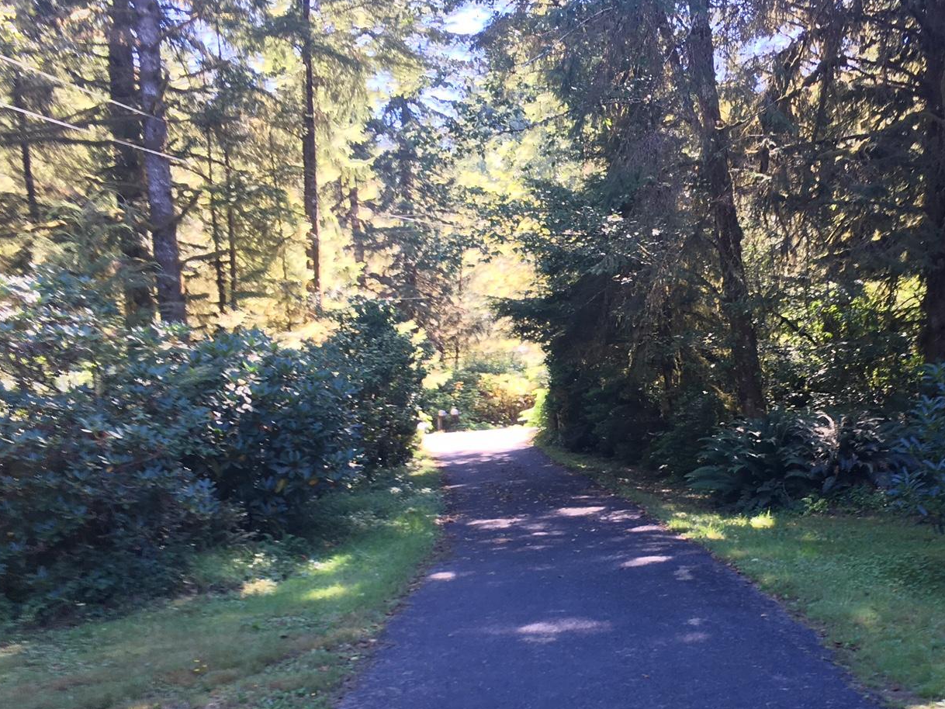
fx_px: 1311
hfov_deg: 39.1
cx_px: 637
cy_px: 517
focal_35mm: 48
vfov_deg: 29.9
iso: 25
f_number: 2.2
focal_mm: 4.15
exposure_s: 1/40
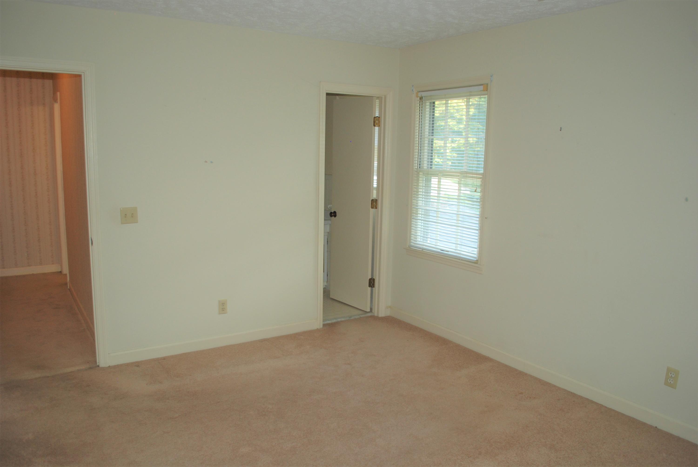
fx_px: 524
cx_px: 349
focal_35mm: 27
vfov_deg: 48.0
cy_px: 234
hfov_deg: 67.3
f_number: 3.5
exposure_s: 1/60
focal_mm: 18
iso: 200
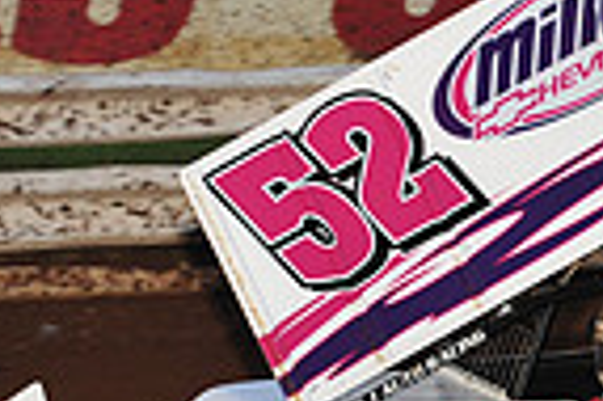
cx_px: 481
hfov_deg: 4.2
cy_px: 329
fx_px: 8131
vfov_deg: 2.8
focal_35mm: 486
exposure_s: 1/320
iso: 800
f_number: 7.1
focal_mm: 120
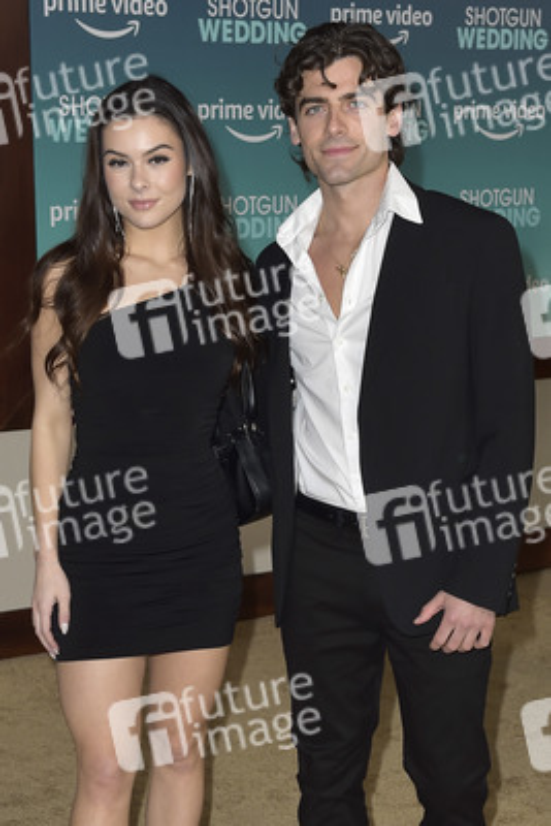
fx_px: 1101
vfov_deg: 41.1
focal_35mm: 48
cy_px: 413
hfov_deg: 28.1
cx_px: 276
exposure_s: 1/250
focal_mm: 48
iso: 400
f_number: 6.3
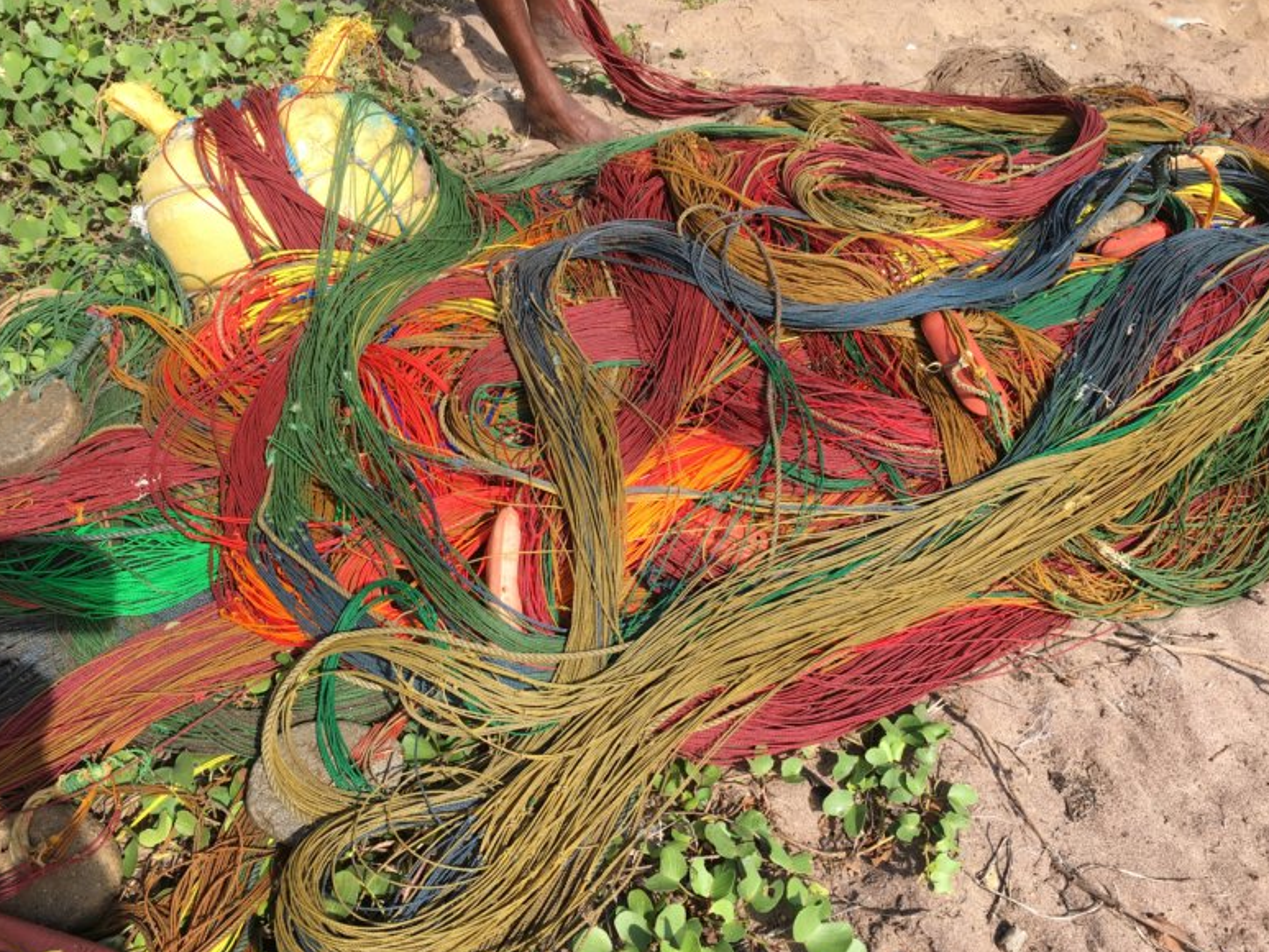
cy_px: 489
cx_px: 624
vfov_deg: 46.8
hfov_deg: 60.0
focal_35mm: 30
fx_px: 1100
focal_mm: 4.15
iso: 25
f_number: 2.2
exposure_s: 1/1083
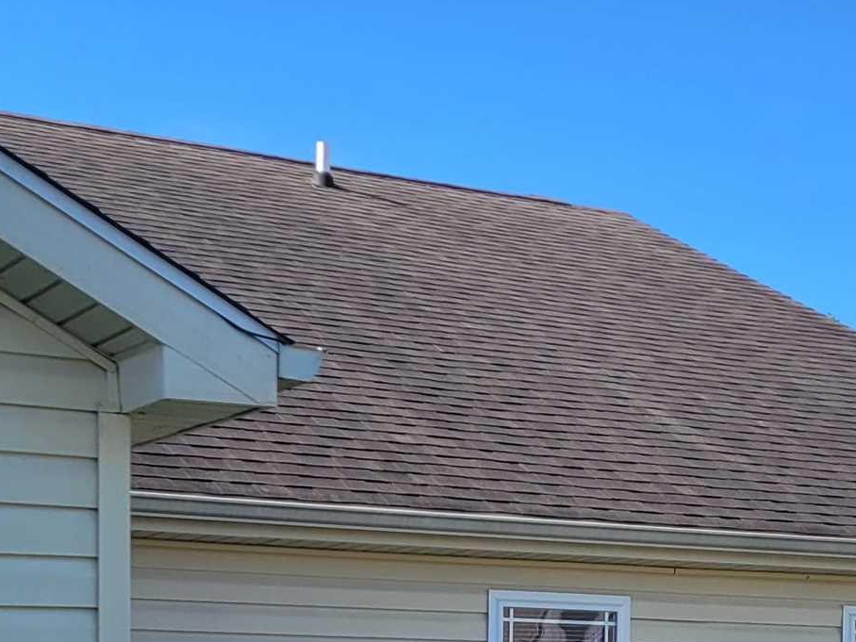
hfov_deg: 22.2
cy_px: 827
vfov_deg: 16.0
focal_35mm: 88
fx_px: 2176
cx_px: 372
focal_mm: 5.4
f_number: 1.8
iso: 40
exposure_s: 1/1468
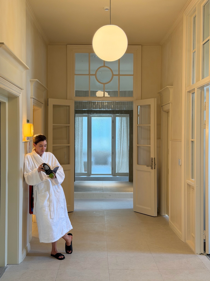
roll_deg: -0.4
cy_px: 140
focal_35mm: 48
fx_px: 388
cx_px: 105
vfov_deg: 39.7
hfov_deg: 30.3
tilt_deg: -0.6
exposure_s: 1/77
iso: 200
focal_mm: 6.76
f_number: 1.78
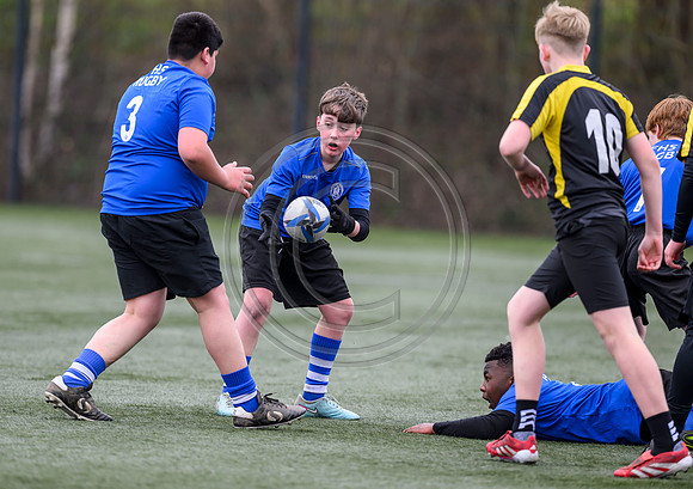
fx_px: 8143
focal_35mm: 416
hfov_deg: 4.9
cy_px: 244
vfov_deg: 3.4
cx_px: 327
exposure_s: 1/1250
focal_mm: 400
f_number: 3.5
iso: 500
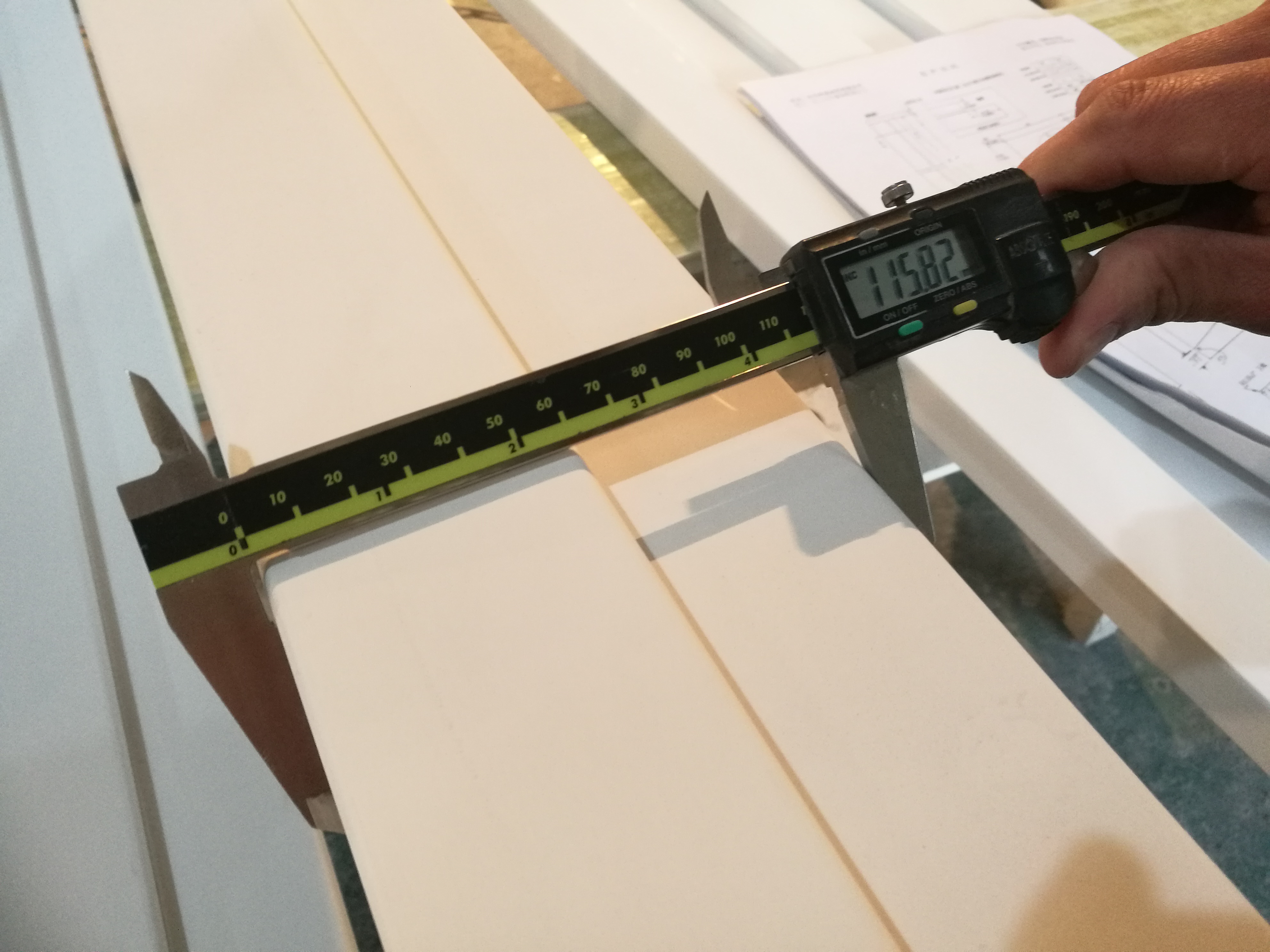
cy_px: 476
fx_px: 991
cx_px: 635
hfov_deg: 65.3
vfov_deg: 51.4
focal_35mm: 27
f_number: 2.2
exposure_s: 1/25
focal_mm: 4.5
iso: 400
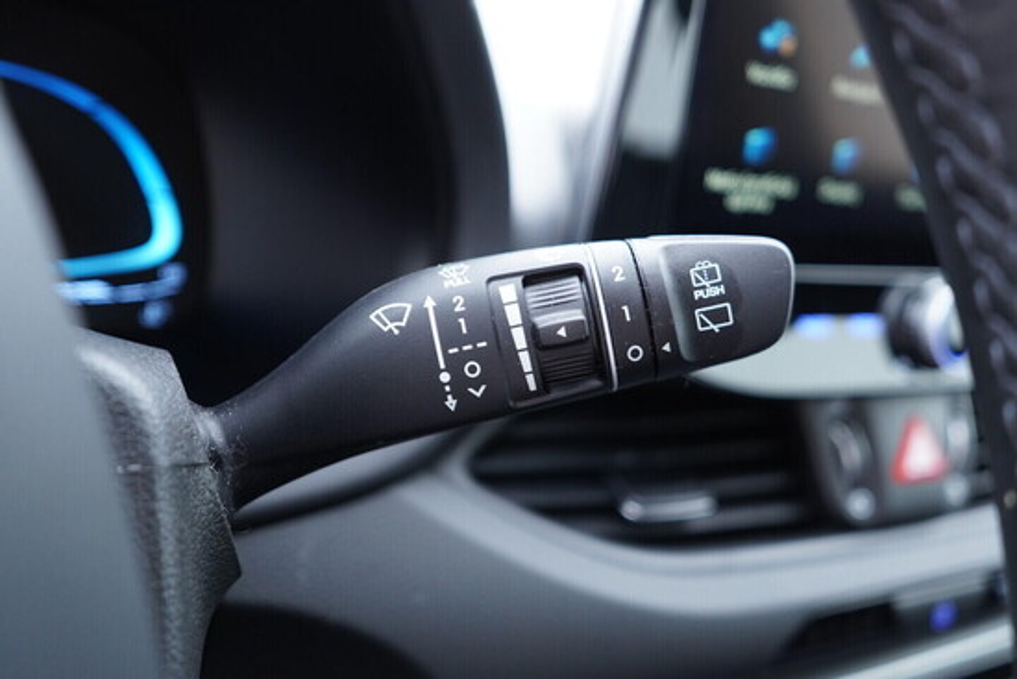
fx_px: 1017
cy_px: 340
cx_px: 508
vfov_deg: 36.9
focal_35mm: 36
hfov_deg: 53.1
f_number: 2.8
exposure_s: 1/40
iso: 640
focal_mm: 24
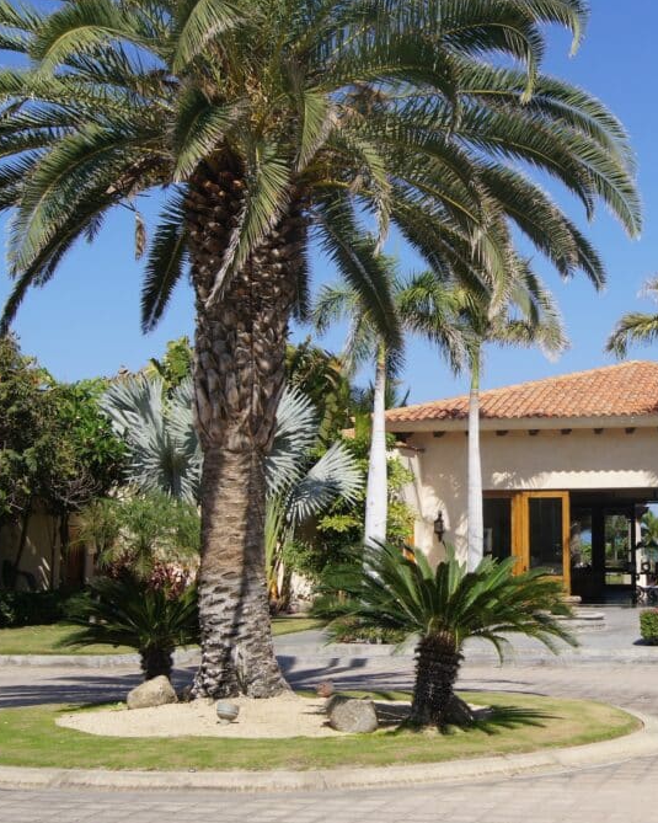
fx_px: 1364
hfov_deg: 26.5
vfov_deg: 33.6
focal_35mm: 56
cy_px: 414
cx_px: 552
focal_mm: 26
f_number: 13
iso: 100
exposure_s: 1/160
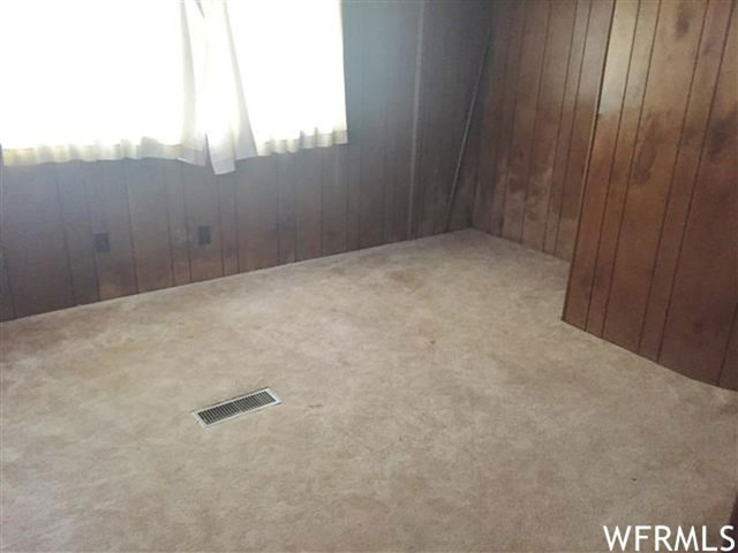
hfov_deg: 61.7
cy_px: 276
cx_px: 369
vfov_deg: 48.2
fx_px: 618
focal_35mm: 29
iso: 250
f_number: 2.2
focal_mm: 4.15
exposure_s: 1/30
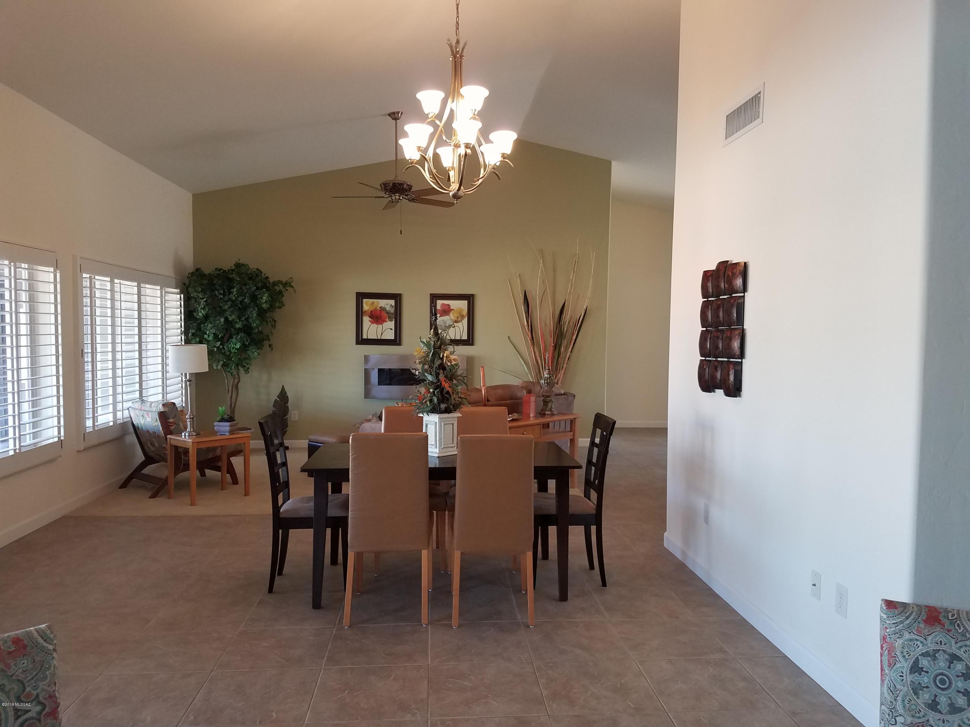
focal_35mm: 26
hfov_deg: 67.3
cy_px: 364
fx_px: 729
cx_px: 485
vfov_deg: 53.1
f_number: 1.7
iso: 100
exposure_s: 1/60
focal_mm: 4.2
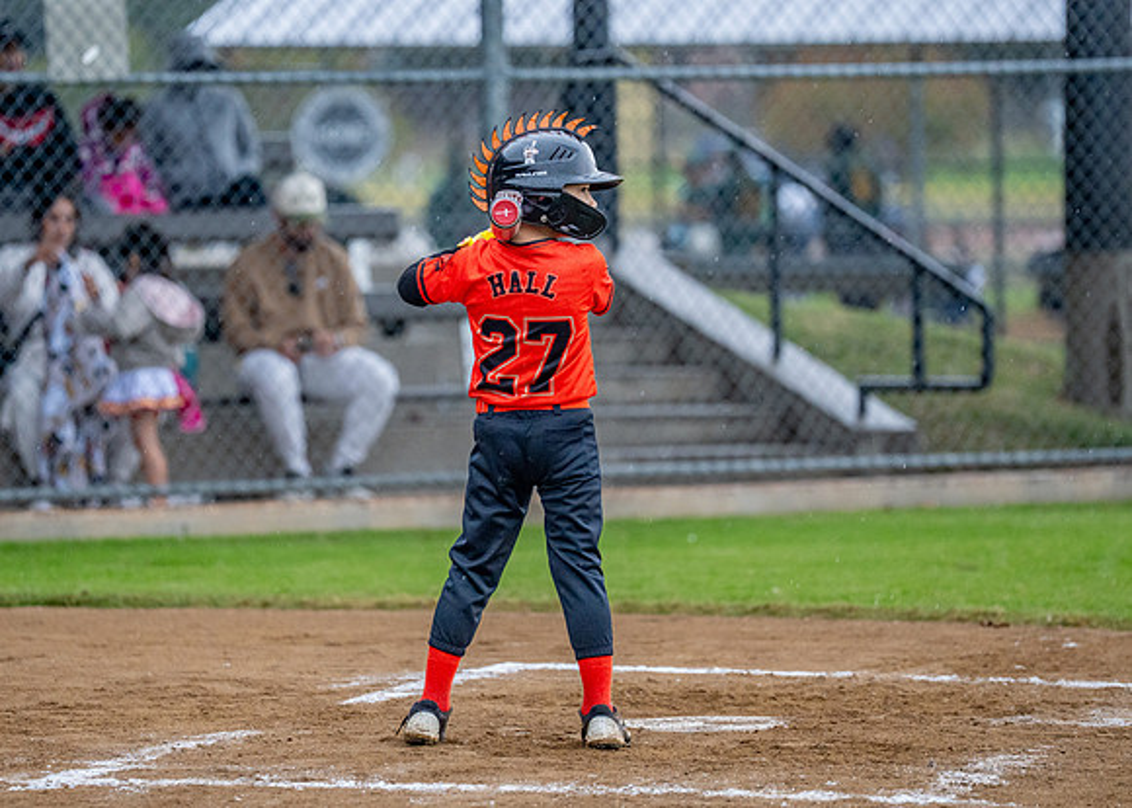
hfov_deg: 8.6
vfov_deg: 6.1
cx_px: 503
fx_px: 7551
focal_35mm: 235
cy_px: 346
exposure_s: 1/1000
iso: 2000
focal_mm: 178
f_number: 2.8
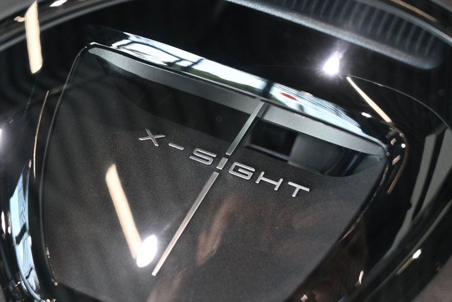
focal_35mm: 82
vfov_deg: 16.6
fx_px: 1029
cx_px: 214
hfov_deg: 24.8
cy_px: 165
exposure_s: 1/80
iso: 640
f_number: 6.3
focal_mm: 50
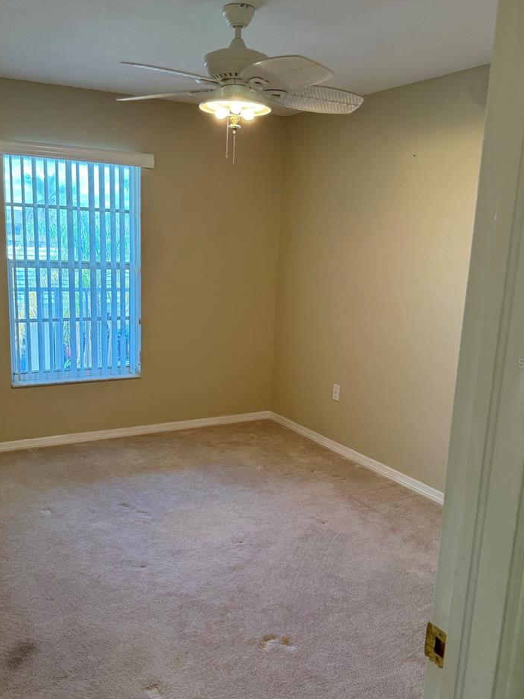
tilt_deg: -13.3
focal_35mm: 31
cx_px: 233
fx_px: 626
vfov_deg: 58.3
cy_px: 363
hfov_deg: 45.4
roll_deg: -1.6
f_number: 1.78
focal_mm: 6.76
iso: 160
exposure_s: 1/60
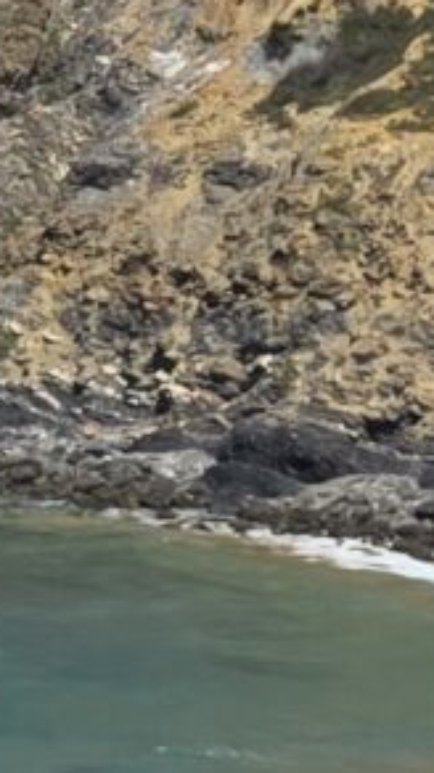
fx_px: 4506
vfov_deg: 9.8
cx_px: -2453
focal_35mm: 220
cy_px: 69
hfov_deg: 4.1
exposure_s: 1/7626
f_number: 1.7
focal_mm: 6.3
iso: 80
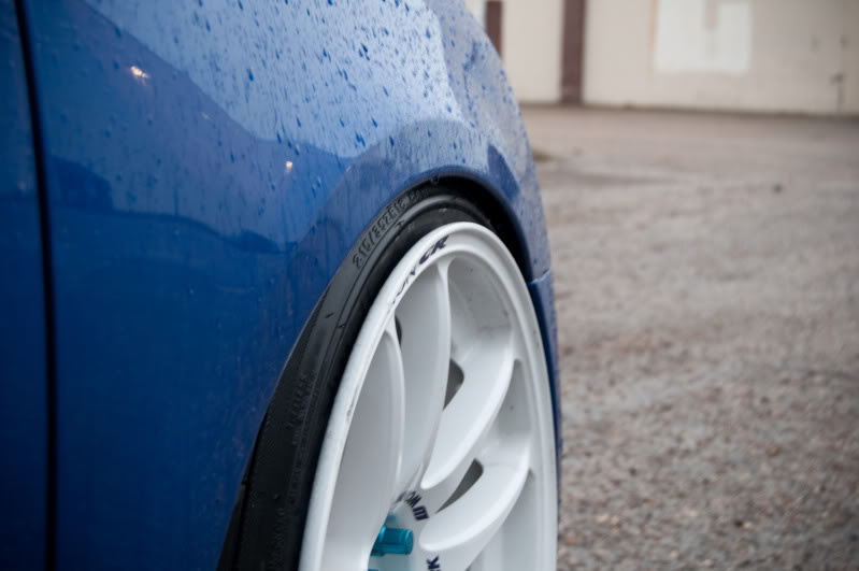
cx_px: 430
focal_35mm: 72
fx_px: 1716
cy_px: 286
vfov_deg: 18.9
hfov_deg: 28.1
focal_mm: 48
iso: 100
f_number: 5.3
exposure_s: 1/10
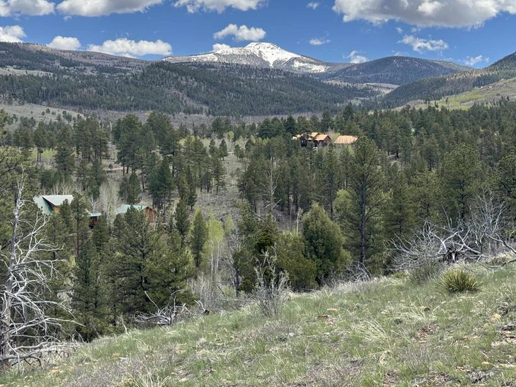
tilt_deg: -1.5
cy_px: 174
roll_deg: -1.8
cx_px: 297
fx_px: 894
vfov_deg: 24.4
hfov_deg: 32.1
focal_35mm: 60
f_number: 1.78
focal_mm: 6.76
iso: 64
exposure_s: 1/2179
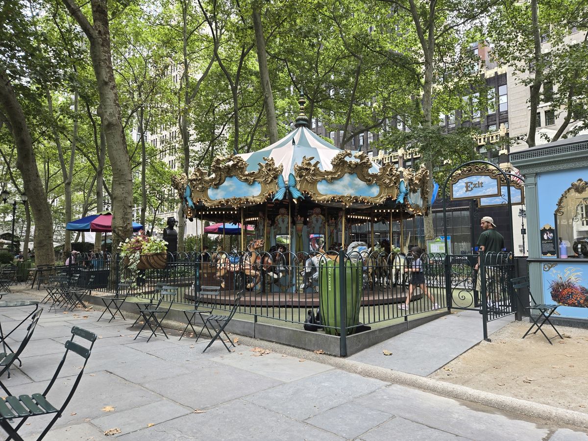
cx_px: 294
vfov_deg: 58.9
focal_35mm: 23
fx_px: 391
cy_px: 220
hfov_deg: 73.9
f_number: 1.8
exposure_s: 1/162
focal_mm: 5.4
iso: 25
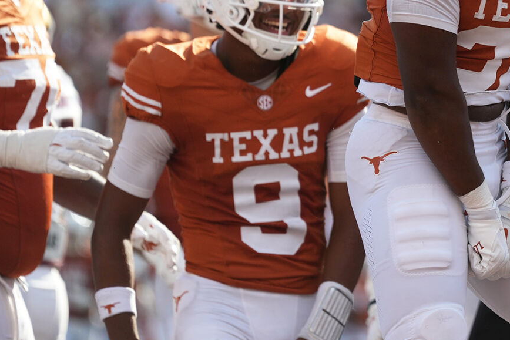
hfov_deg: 5.1
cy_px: 30
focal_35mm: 406
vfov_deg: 3.4
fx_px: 5752
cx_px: 477
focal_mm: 200
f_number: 2.8
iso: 400
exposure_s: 1/4000
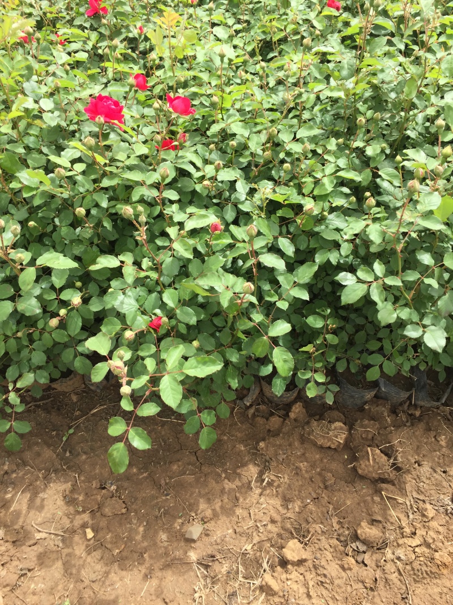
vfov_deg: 61.7
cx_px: 226
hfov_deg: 48.2
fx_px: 506
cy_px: 302
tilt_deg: -46.2
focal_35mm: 29
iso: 32
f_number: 2.2
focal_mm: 4.15
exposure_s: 1/557
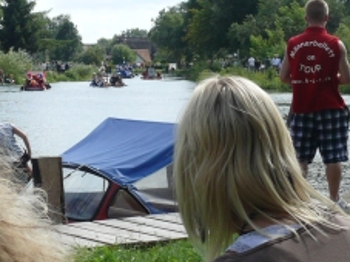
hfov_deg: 24.8
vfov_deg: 19.0
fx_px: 778
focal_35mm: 77
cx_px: 56
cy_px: 79
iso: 100
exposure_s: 1/640
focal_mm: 7.4
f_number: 4
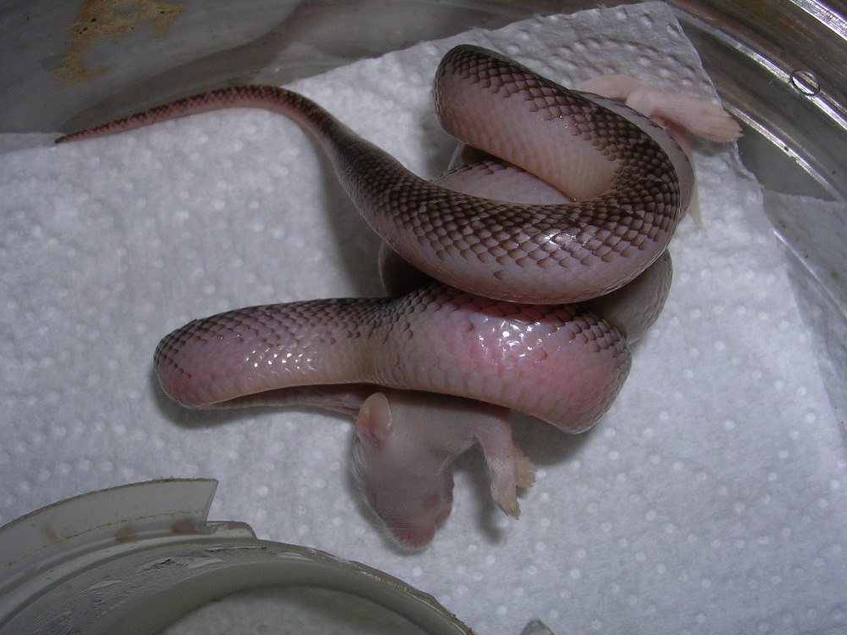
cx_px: 413
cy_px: 312
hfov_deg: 47.9
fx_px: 954
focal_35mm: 39
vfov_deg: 36.8
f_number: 5.6
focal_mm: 5.8
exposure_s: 1/60.1
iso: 50
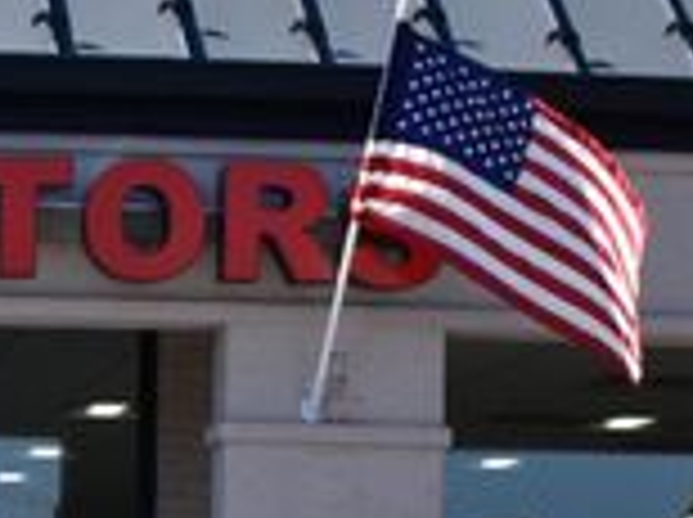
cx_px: -202
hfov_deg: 13.8
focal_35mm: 138
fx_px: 2758
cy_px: 806
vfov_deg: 10.3
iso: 400
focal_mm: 23
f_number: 11
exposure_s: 1/500
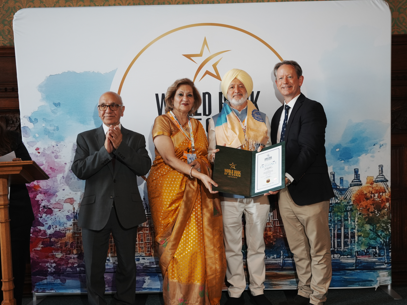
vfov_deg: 38.2
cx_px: 214
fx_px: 440
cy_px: 153
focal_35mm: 37
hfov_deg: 49.6
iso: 1250
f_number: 2.8
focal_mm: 34.4
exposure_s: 1/200
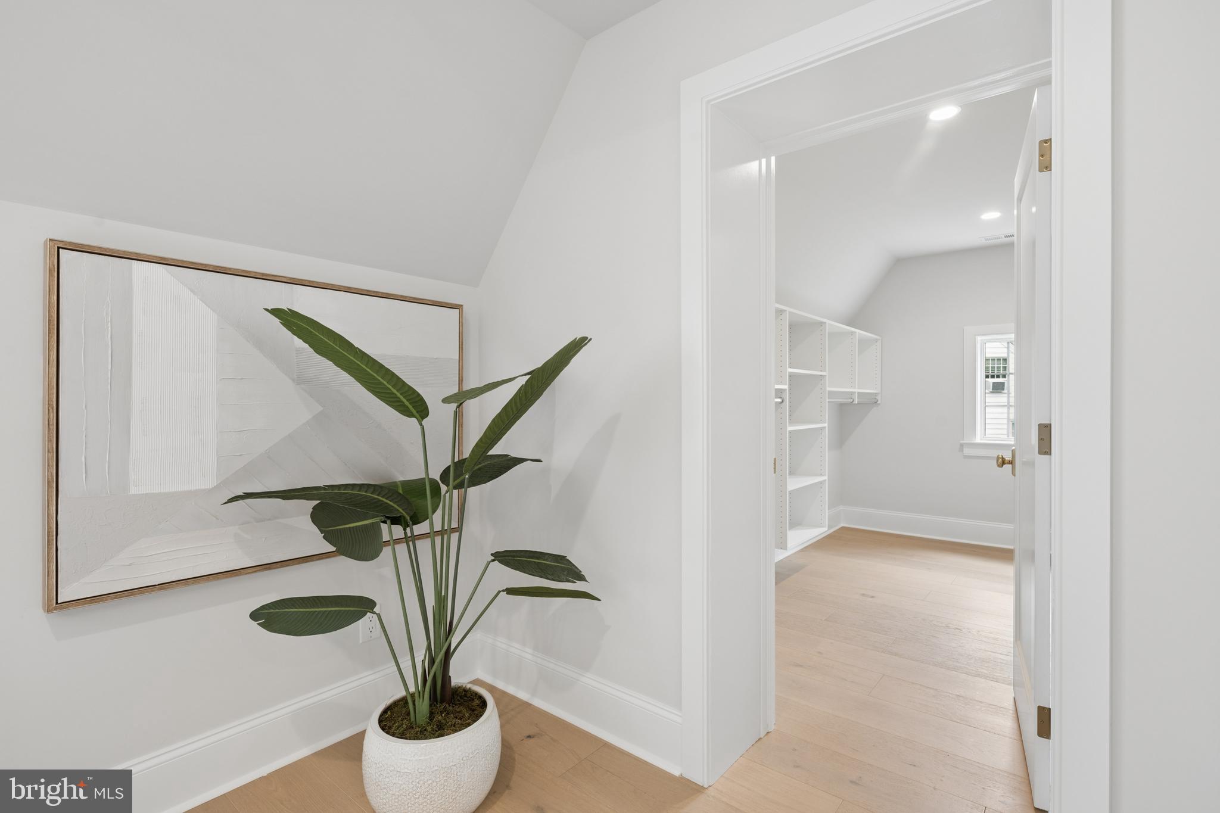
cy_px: 406
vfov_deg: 70.4
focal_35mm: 17
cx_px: 610
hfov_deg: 93.3
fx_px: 576
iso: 250
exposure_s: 1/15
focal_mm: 17
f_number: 8
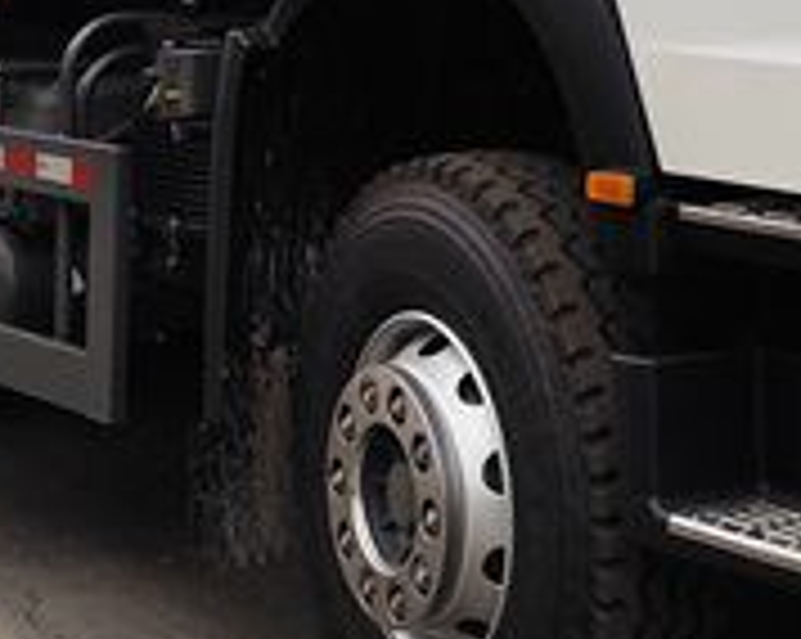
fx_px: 2392
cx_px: 590
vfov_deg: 14.5
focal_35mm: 101
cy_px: -212
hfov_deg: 18.9
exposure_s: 1/476
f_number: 1.65
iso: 50
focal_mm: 6.14
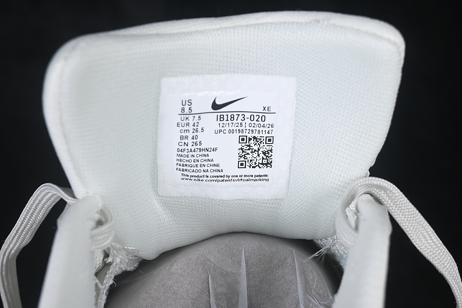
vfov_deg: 18.2
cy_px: 154
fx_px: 962
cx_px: 231
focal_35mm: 75
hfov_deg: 27.0
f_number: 8
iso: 160
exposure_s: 1/80
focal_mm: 50
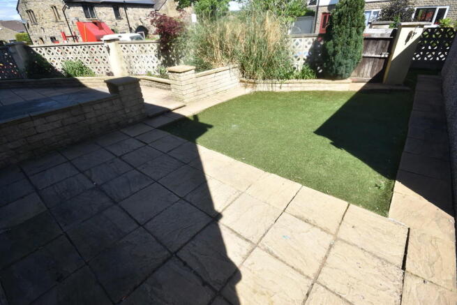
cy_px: 152
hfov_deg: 92.4
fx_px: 219
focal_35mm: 17
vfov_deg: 69.7
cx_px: 228
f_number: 8
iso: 160
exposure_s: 1/250
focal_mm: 11.5
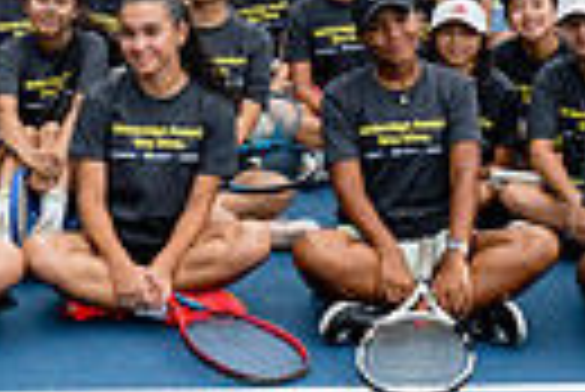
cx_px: 50
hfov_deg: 18.4
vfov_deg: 12.5
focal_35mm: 109
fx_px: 1773
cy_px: 38
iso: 200
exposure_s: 1/60
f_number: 7.1
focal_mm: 24
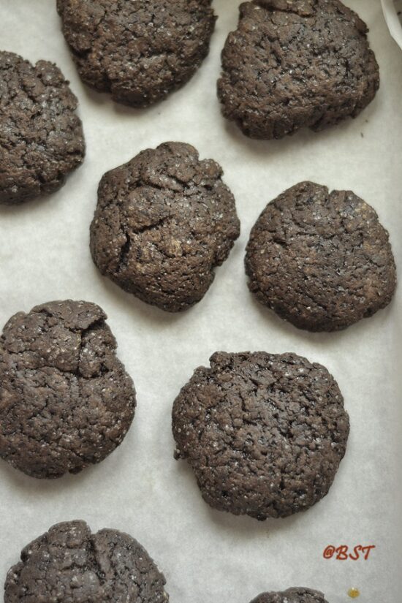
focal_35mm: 75
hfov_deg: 18.2
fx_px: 1256
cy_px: 302
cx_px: 201
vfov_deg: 27.0
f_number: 1.8
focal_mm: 50
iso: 500
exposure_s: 1/60
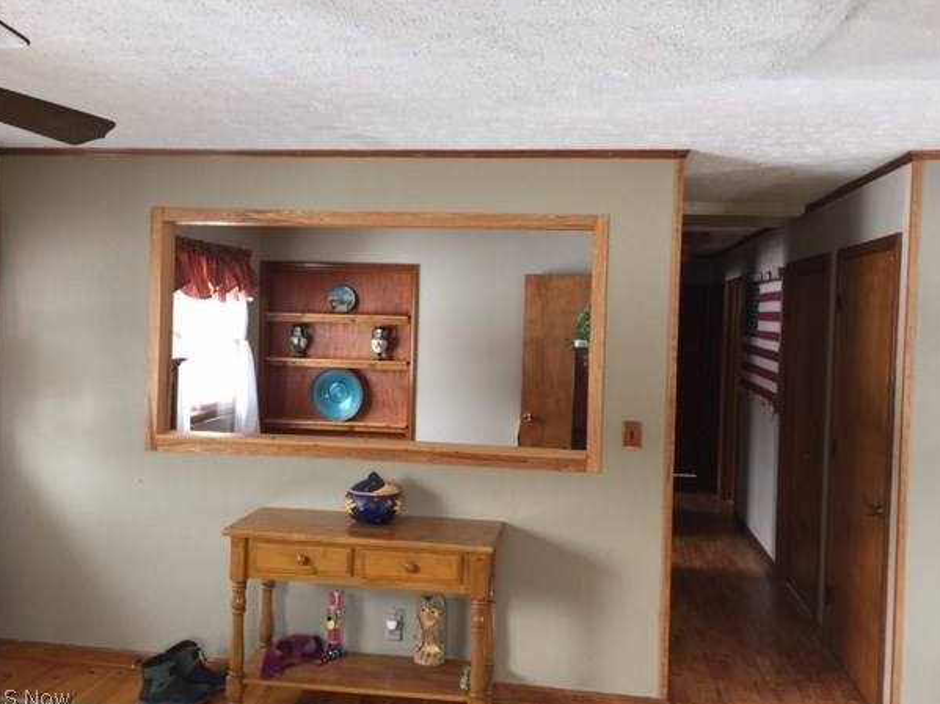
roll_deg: -1.6
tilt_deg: +0.0
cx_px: 471
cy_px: 339
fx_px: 842
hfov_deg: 58.4
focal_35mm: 31
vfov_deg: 45.4
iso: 64
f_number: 2.2
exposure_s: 1/33
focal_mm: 4.15
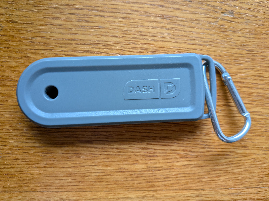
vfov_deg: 56.8
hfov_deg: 71.6
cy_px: 100
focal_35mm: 24
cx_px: 134
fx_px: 187
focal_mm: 4.53
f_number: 1.7
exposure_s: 1/120
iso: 204
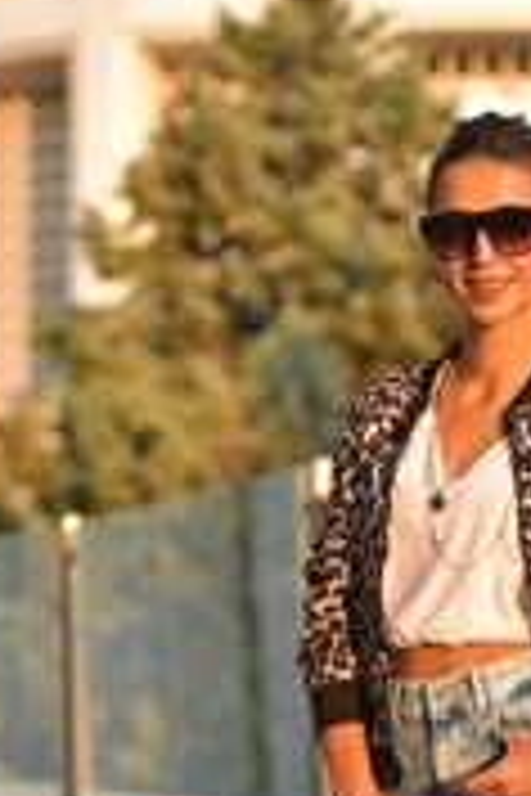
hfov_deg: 10.4
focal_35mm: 131
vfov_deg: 15.2
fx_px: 2898
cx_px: 414
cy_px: 899
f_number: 2
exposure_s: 1/1000
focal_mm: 50
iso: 160
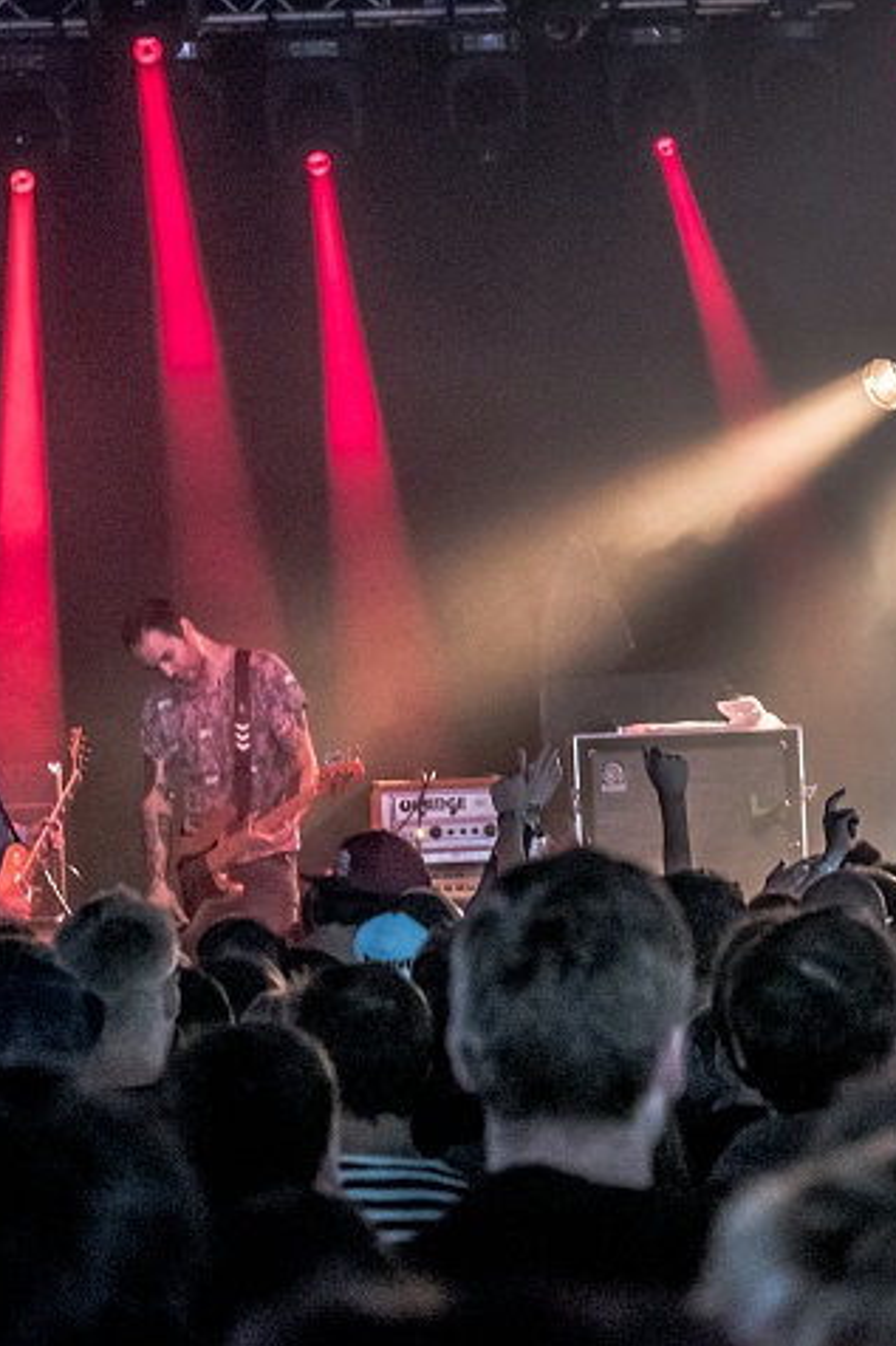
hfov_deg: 7.7
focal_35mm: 177
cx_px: 732
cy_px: 670
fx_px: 6612
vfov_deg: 11.6
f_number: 5.6
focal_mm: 78
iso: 2500
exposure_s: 1/100
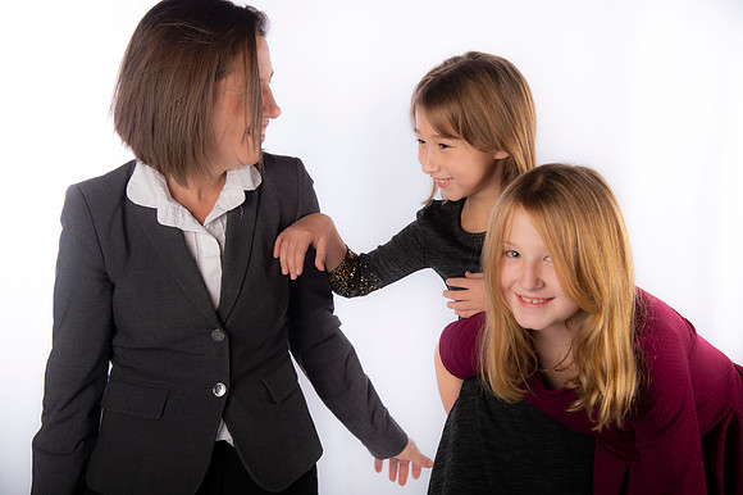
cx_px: 372
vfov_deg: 21.9
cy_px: 248
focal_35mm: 62
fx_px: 1279
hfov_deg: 32.4
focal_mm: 62
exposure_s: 1/200
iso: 100
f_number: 6.3
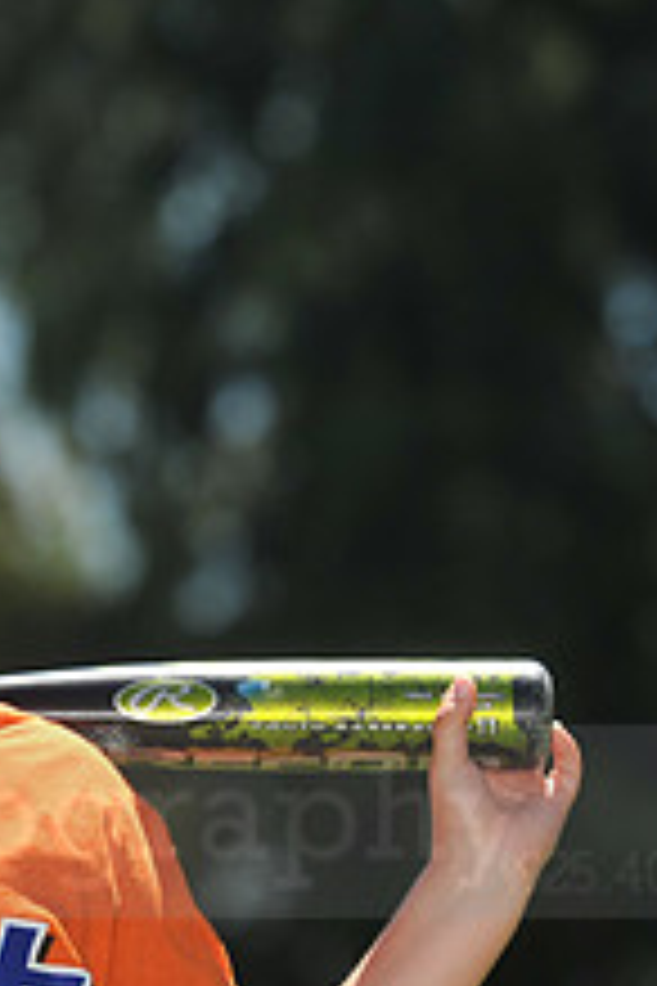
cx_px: -27
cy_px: 783
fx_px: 8130
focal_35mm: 297
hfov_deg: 4.6
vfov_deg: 6.9
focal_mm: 112
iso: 200
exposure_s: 1/1600
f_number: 4
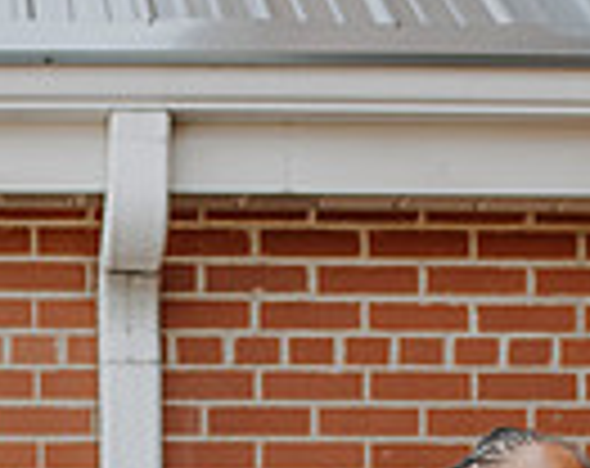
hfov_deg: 13.1
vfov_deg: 10.1
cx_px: 32
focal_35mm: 146
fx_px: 2542
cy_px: 776
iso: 100
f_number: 2.2
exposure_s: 1/400
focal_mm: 35
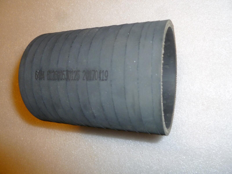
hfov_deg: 63.4
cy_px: 87
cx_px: 116
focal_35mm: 28
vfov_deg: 49.7
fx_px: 188
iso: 160
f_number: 3.3
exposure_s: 1/30
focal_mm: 5
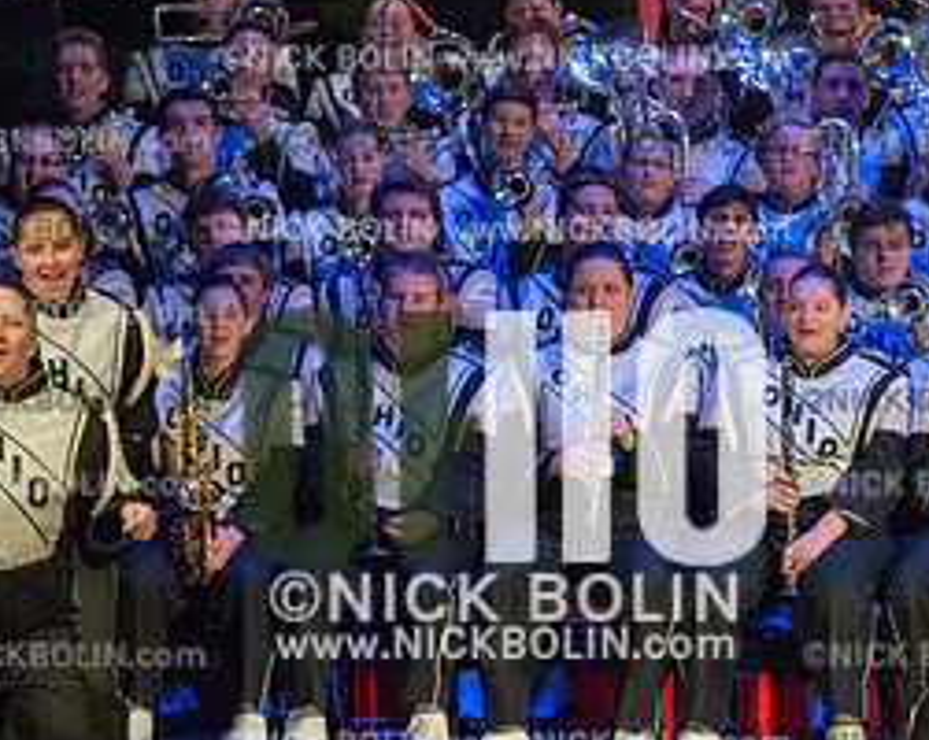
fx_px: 12518
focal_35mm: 456
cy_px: 485
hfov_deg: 4.3
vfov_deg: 3.4
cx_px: 503
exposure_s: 1/400
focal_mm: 210
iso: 8000
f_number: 5.6
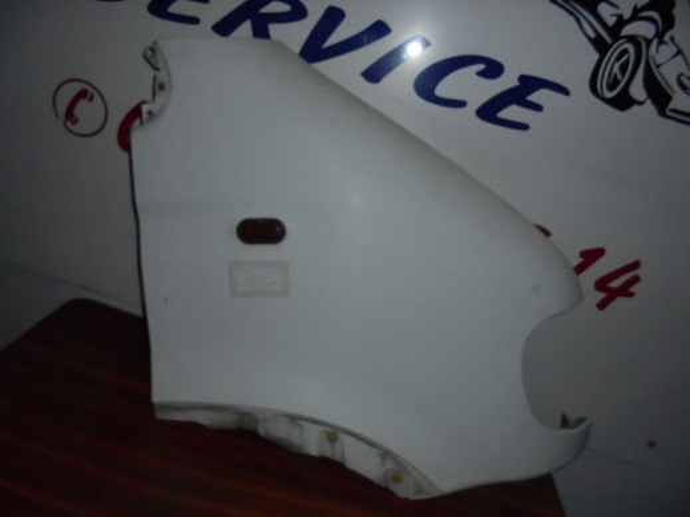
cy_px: 258
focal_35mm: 26
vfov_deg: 53.0
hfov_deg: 67.3
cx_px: 345
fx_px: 518
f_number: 11.5
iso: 400
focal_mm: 4.6
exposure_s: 1/30
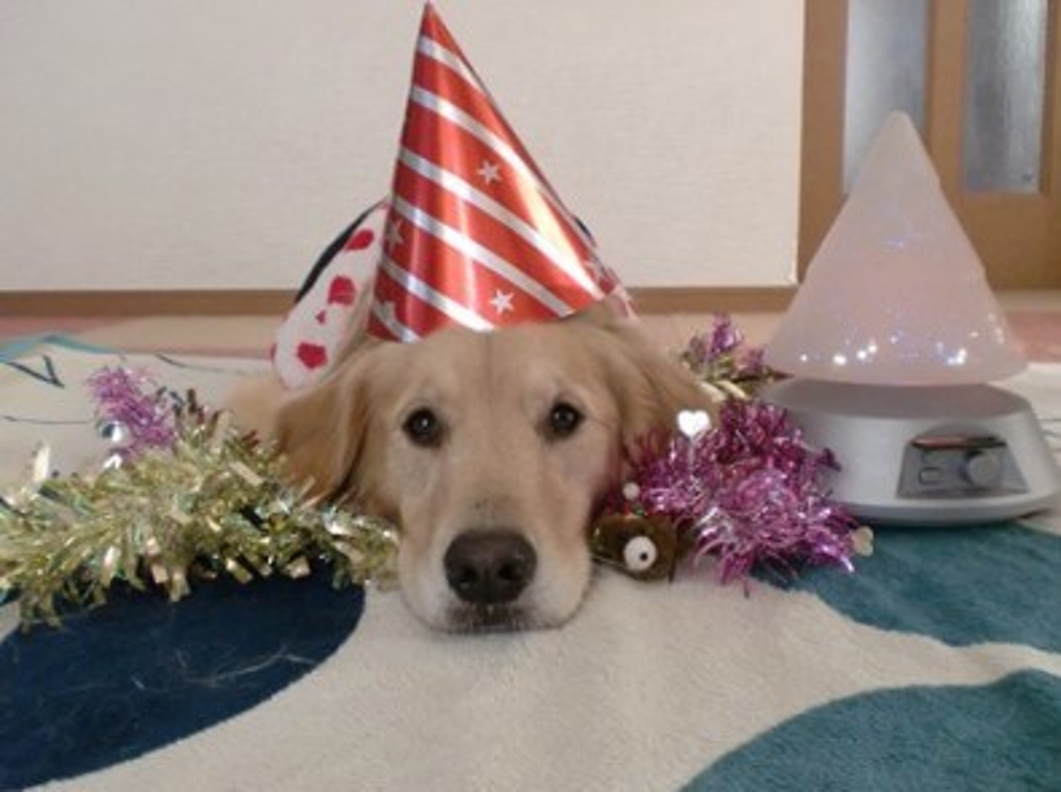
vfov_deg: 40.6
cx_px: 530
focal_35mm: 35
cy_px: 396
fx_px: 1071
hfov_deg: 52.7
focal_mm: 6.3
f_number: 3.1
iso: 320
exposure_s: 1/60
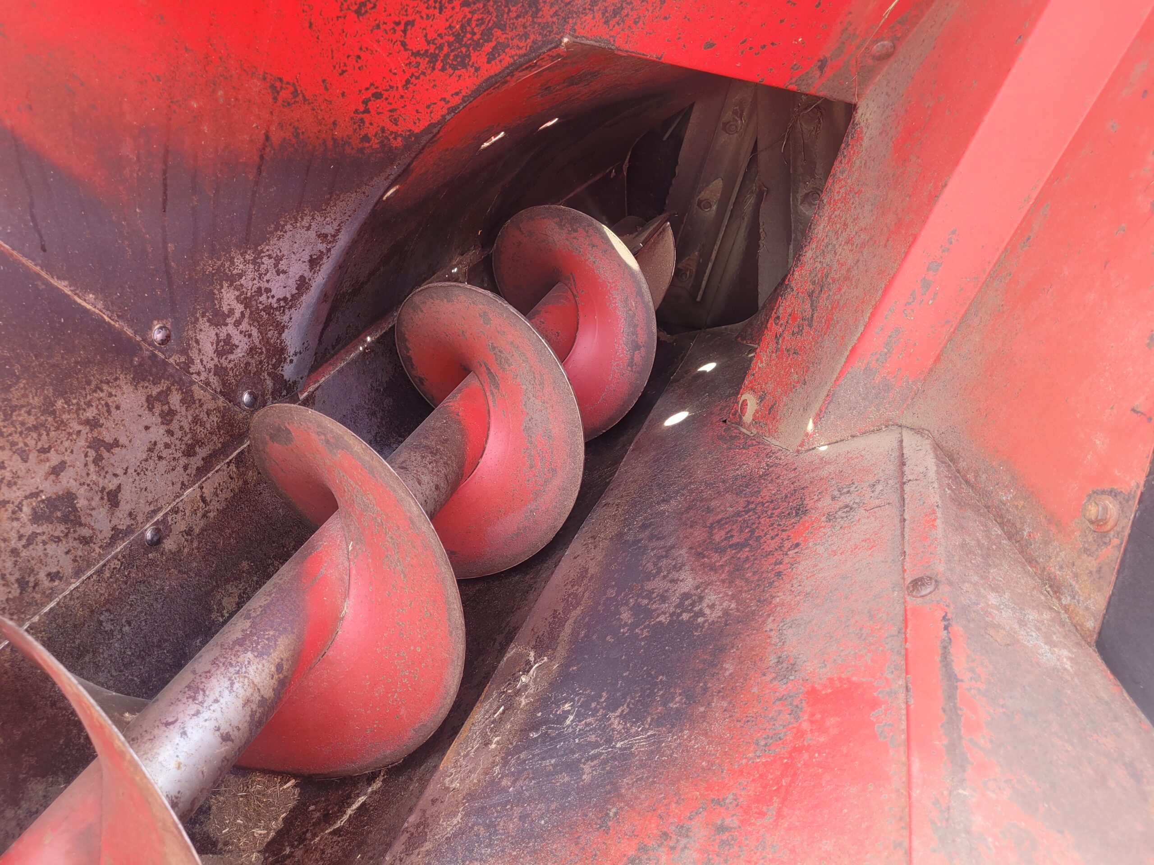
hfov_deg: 67.3
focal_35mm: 26
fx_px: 867
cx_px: 577
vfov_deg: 53.1
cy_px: 432
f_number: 1.8
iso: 50
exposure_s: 1/100
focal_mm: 5.4
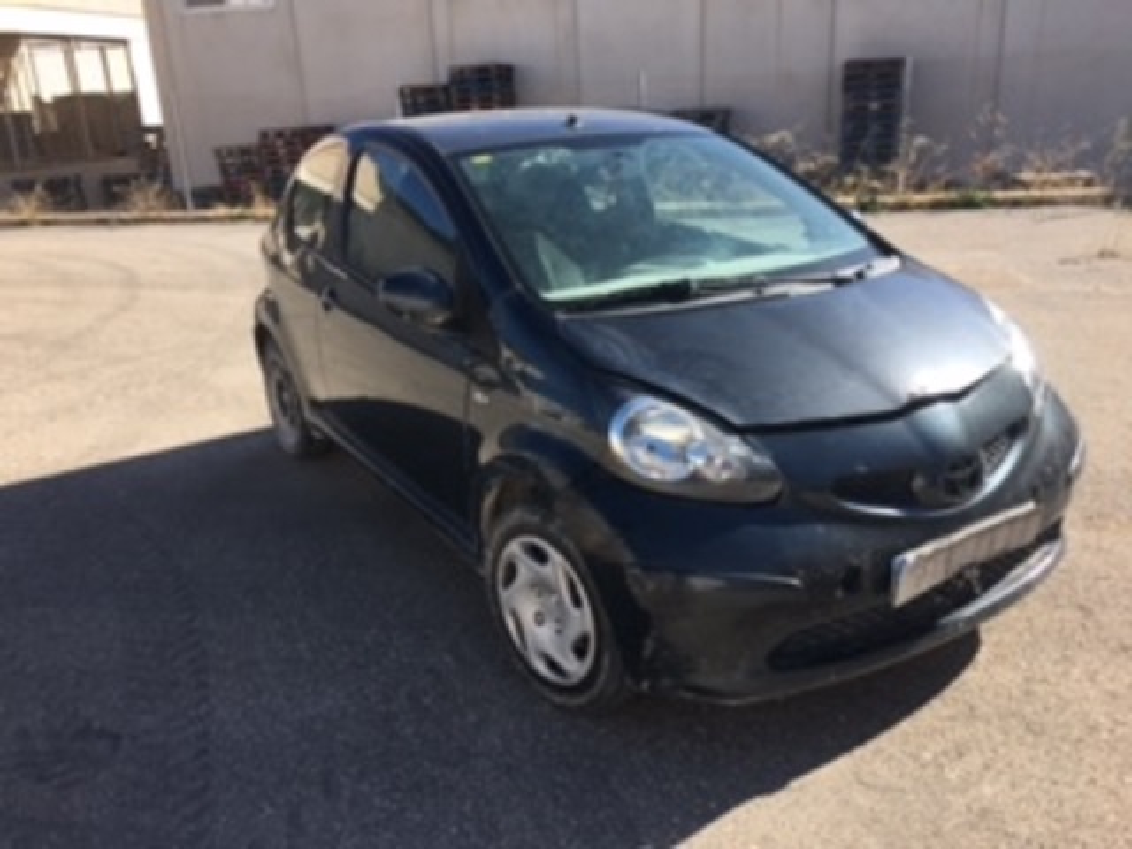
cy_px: 424
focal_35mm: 29
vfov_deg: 48.2
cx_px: 566
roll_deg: -0.1
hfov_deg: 61.7
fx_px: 948
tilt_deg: -17.4
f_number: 2.2
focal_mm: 4.15
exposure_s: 1/810
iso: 25
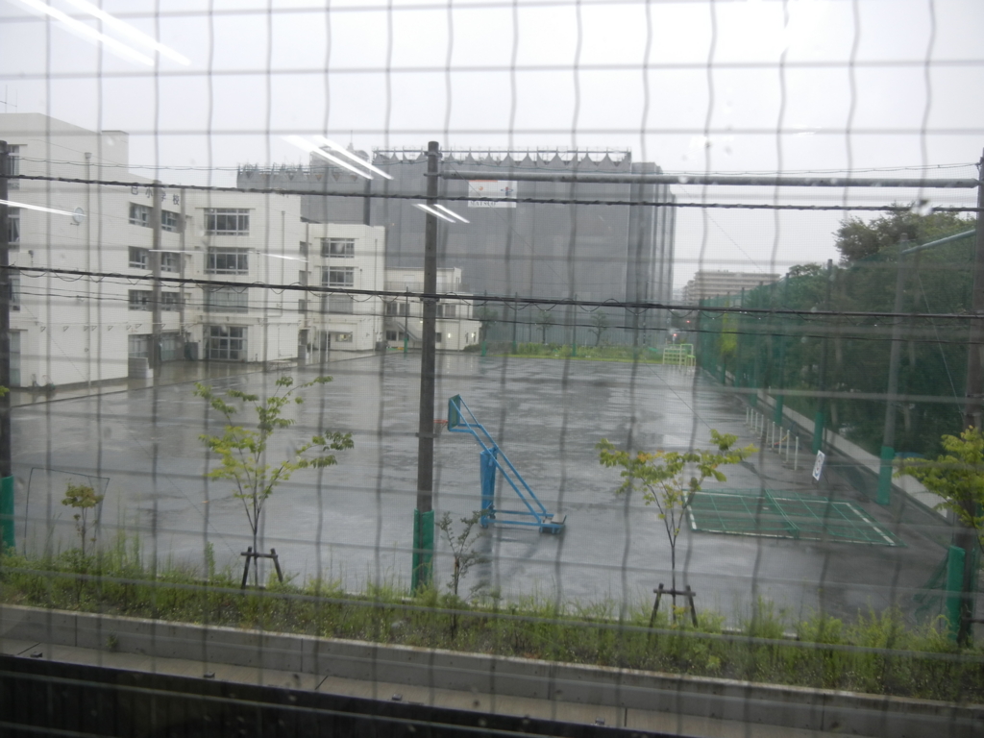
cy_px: 369
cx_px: 492
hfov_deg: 60.0
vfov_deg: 46.8
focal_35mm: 30
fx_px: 853
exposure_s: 1/43.1
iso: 160
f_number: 3.5
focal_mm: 5.4
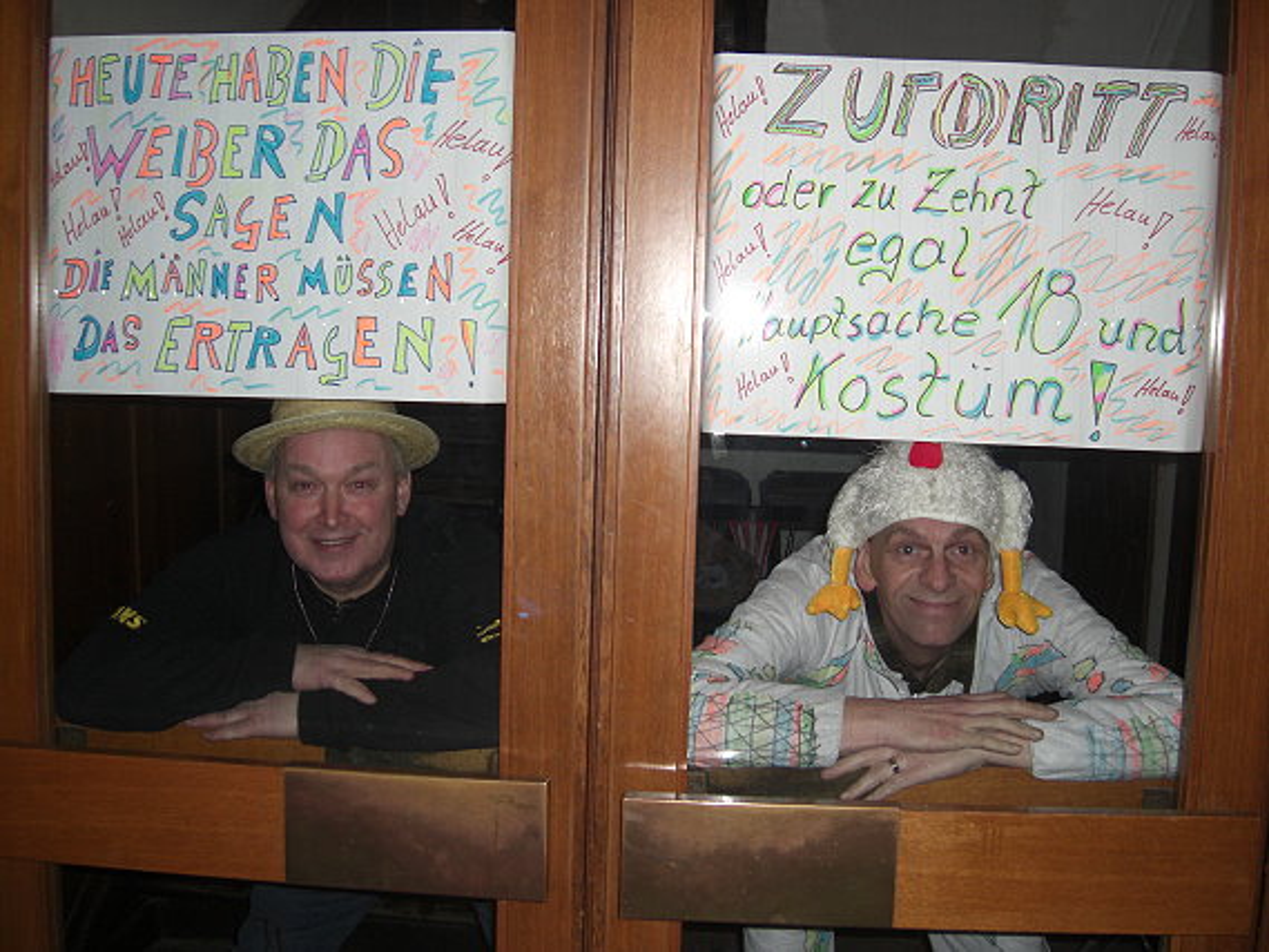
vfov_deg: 37.7
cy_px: 476
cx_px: 634
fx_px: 1393
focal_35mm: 38
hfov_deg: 49.0
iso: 200
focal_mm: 7.9
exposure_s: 1/60
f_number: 2.8
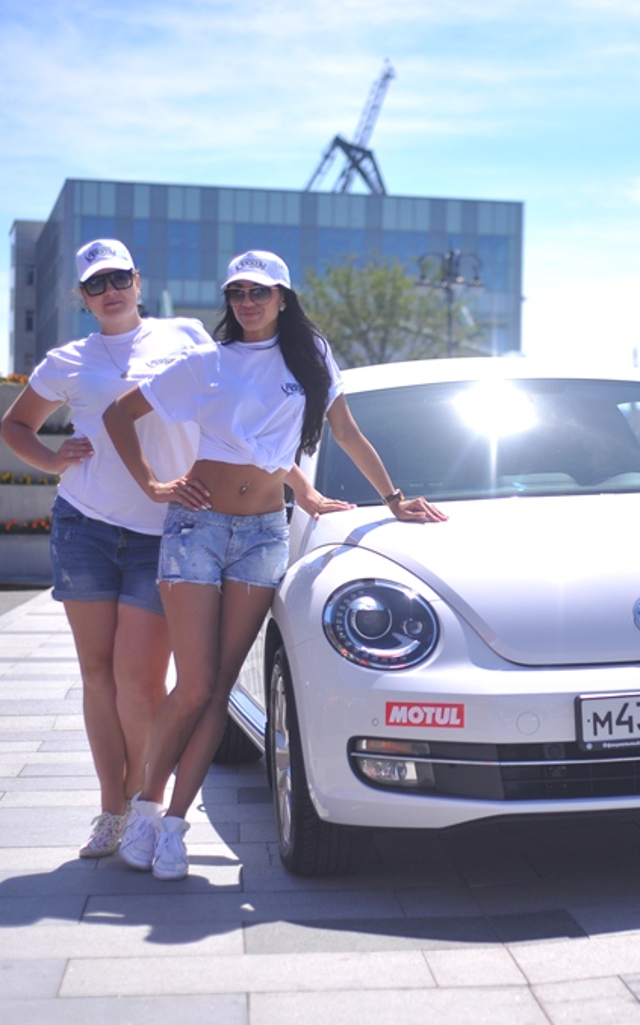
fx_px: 2149
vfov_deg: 26.8
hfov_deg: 16.7
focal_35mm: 77
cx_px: 564
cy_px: 512
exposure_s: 1/4000
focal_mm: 50
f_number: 2.2
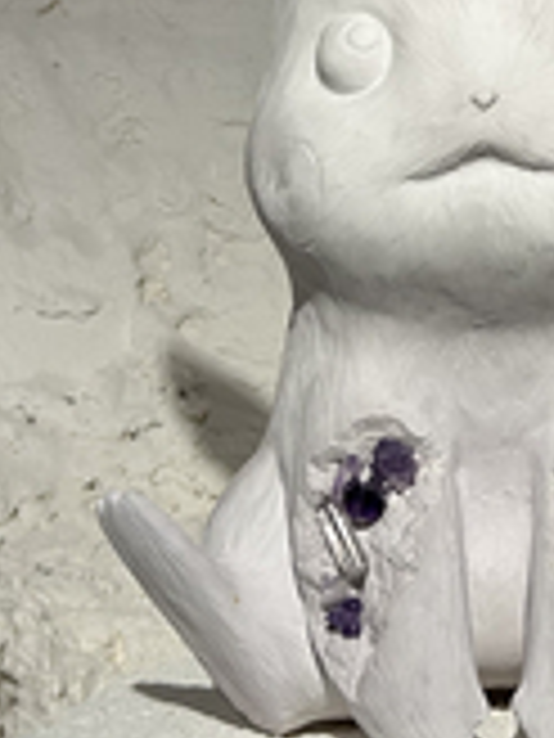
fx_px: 1899
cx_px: 518
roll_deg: +0.2
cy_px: 122
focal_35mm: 89
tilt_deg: +6.6
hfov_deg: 16.3
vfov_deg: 21.7
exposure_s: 1/233
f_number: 1.5
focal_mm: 5.7
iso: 40
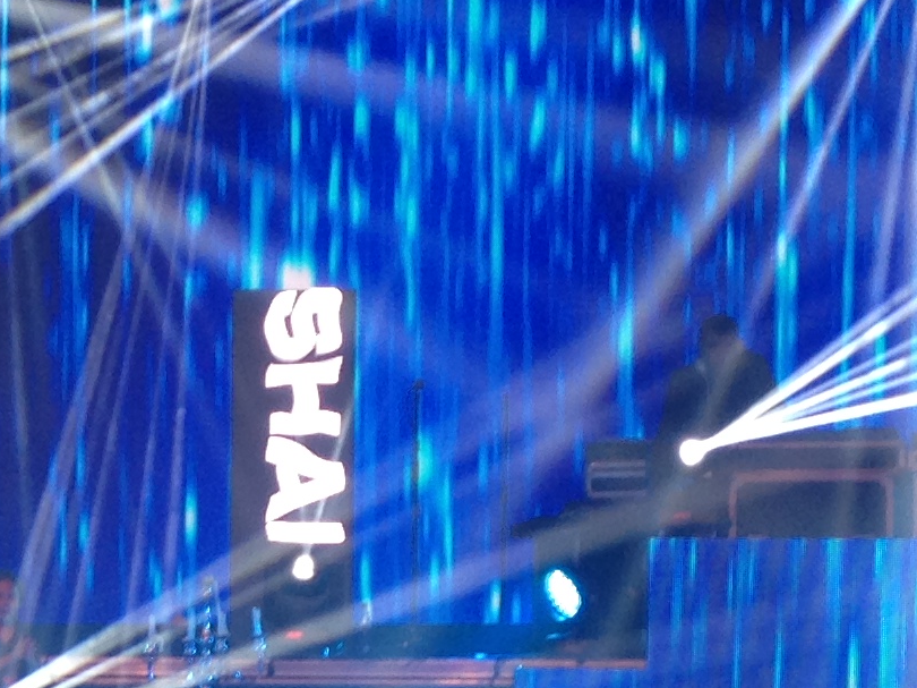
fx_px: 3522
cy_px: 839
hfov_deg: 14.6
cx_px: -15
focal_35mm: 133
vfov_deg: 10.9
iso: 50
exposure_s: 1/24
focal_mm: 4.13
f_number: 2.4
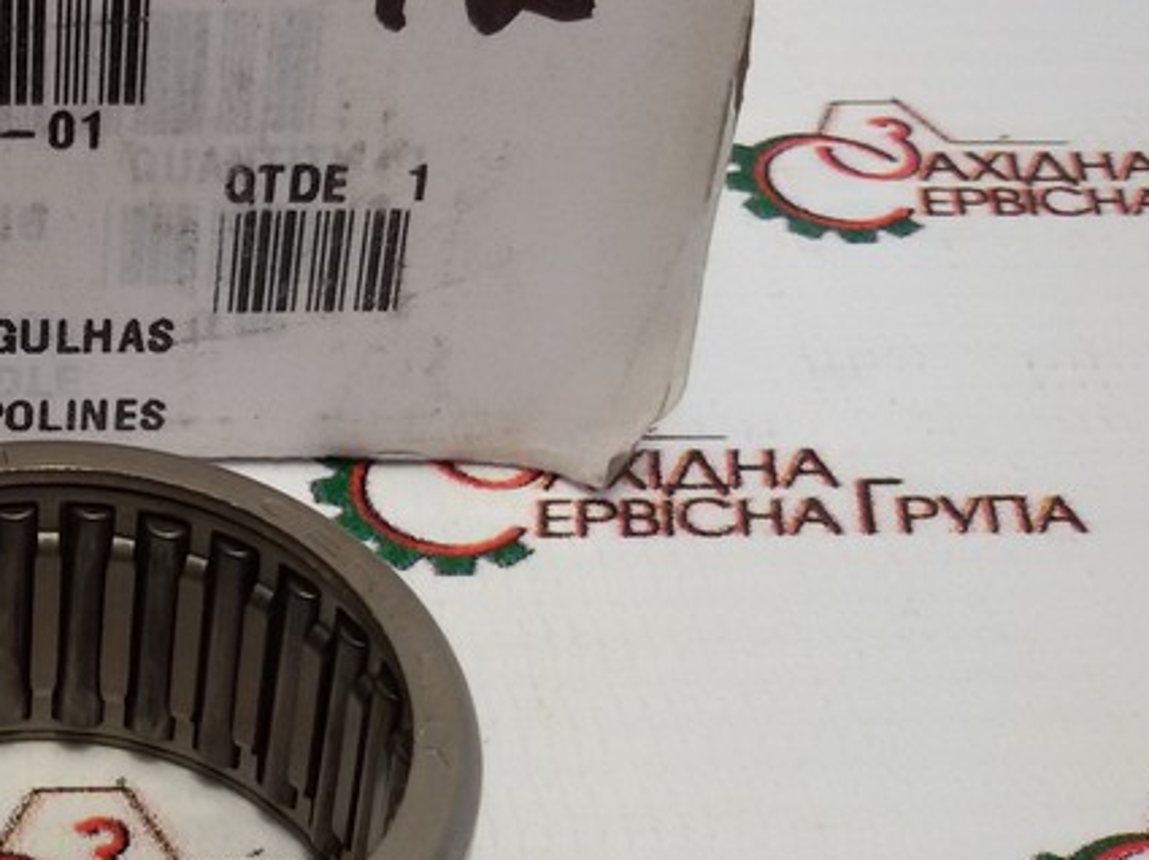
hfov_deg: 25.3
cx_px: -14
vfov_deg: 20.1
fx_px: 2421
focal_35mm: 73
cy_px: 373
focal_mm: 2.93
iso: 50
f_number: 2.4
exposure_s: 1/100
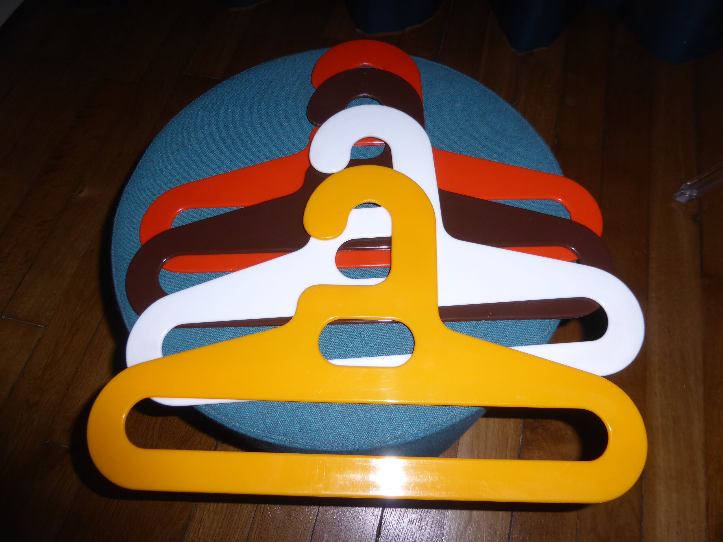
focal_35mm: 24
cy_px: 271
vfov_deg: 56.8
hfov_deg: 71.6
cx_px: 362
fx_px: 501
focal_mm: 4.3
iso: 100
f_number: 3.3
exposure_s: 1/60
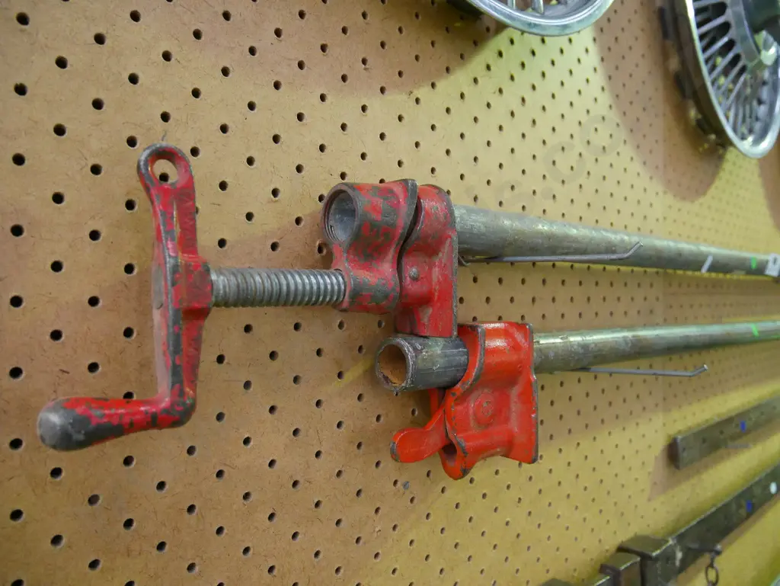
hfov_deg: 71.6
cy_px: 293
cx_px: 390
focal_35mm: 24
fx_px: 541
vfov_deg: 56.9
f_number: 4
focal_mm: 12
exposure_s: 1/40
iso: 3200
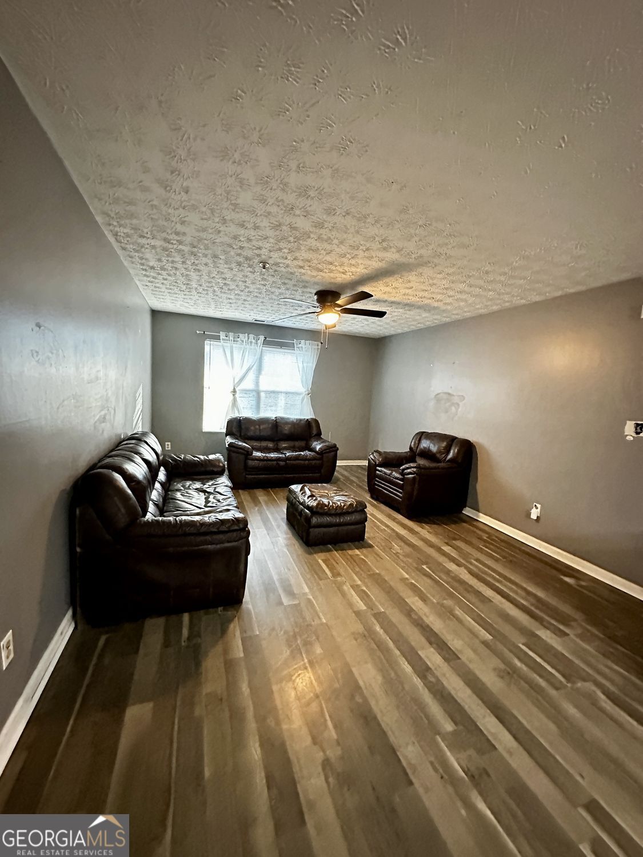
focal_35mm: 14
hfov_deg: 85.7
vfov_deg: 102.1
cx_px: 322
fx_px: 347
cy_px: 428
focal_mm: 2.22
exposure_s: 1/41
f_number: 2.2
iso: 1250
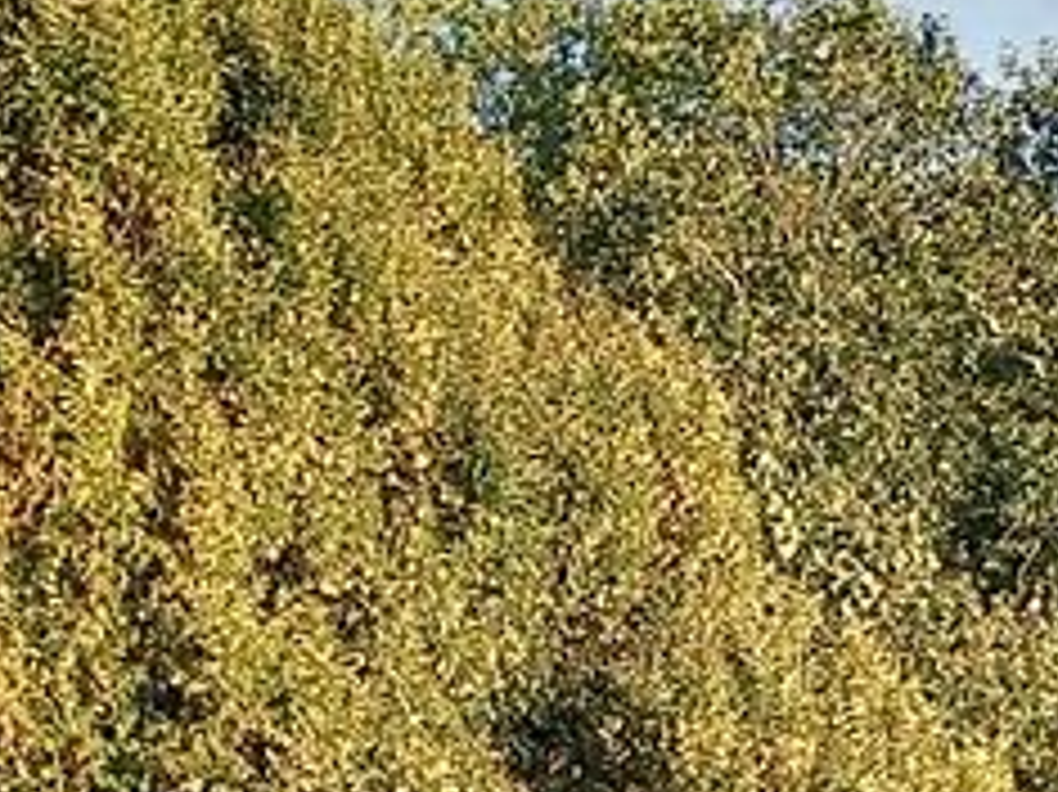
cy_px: 1080
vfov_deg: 13.0
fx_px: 3330
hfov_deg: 14.9
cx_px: 2075
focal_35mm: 109
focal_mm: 3.54
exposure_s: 1/147
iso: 112
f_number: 2
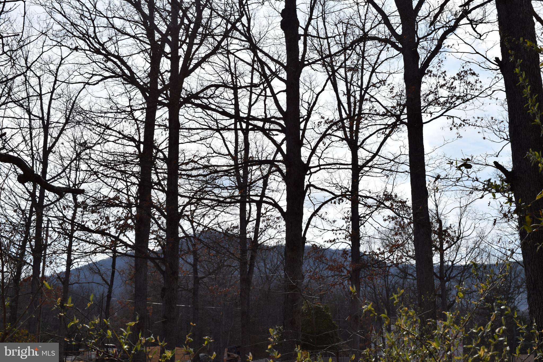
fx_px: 792
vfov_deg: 25.7
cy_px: 181
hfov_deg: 37.9
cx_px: 272
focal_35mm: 52
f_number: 11
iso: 200
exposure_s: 1/500
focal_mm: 35
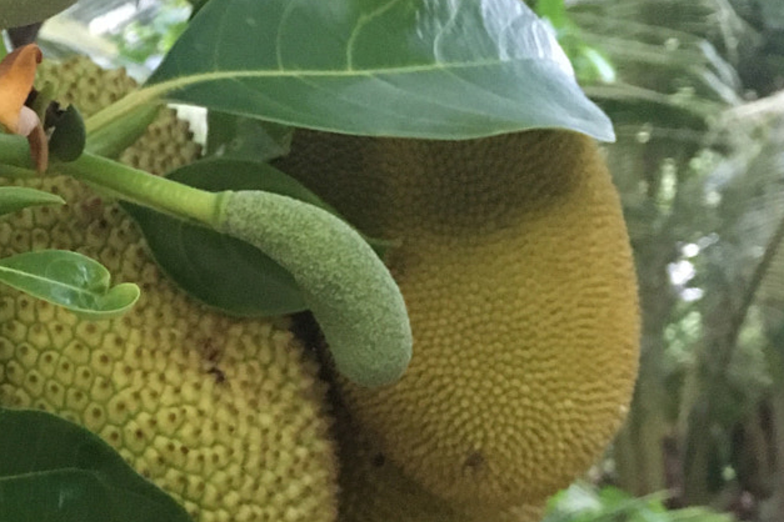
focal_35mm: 77
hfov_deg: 25.4
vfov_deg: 17.5
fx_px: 1677
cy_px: 463
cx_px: 68
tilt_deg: +0.2
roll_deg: +2.7
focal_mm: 4.15
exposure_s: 1/17
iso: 250
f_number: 2.2
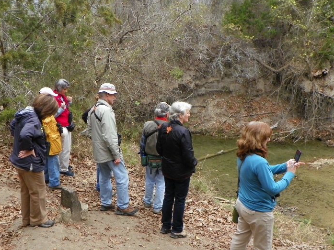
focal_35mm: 39
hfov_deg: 47.8
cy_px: 138
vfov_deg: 36.8
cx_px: 148
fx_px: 376
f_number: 5.6
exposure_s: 1/100
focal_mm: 6.1
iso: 200
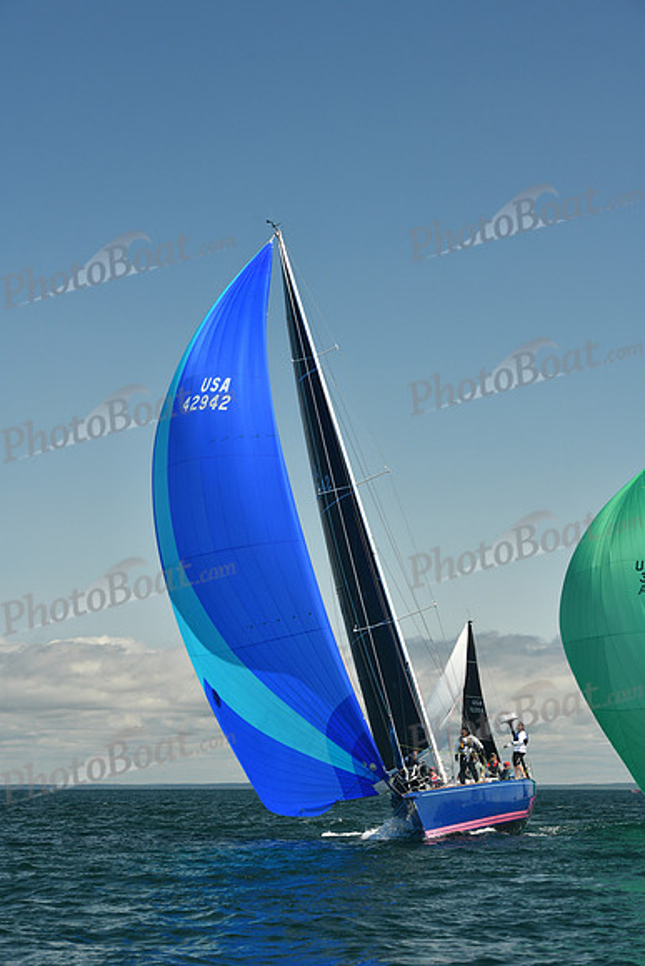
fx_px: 2471
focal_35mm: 92
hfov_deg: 14.9
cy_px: 483
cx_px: 322
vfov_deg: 22.1
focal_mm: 92
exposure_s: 1/640
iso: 320
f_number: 7.1
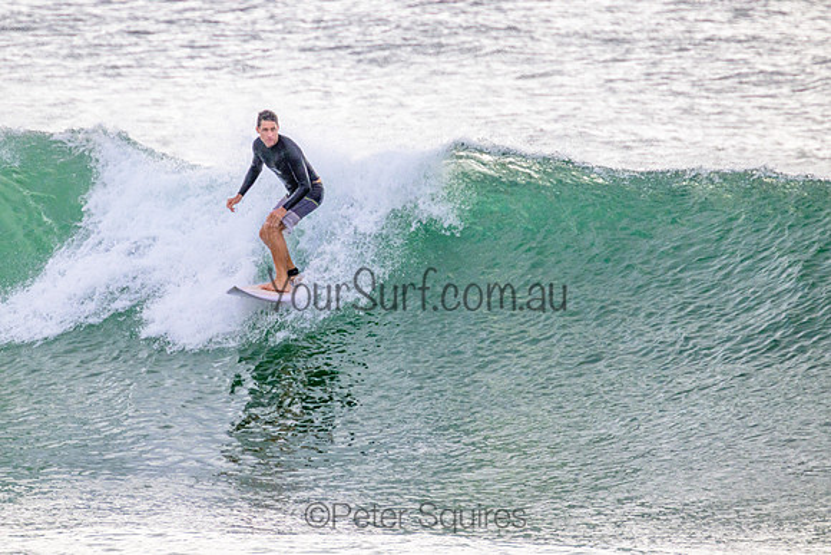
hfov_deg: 2.1
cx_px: 345
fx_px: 22352
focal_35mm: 968
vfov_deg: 1.4
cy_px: 222
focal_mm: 800
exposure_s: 1/2000
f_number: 11
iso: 800
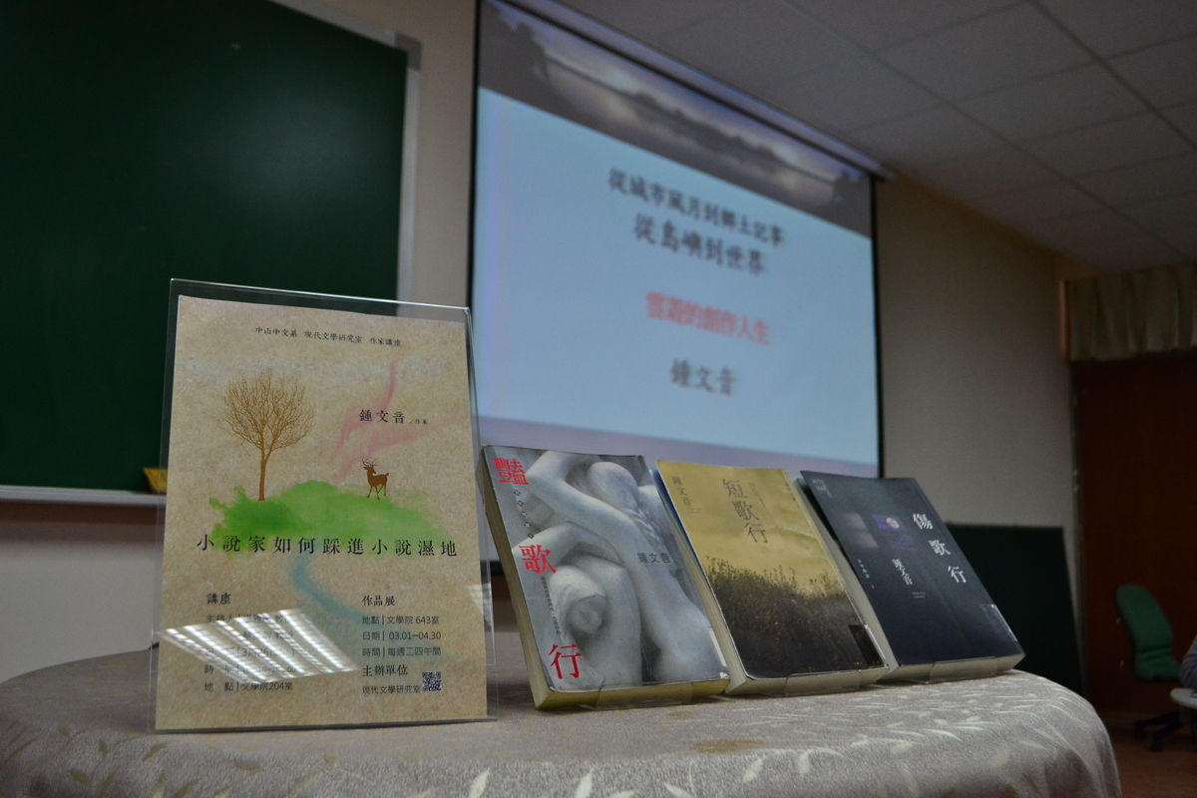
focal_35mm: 33
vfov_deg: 40.0
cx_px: 598
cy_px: 399
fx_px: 1097
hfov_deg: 57.2
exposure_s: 1/320
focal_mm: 22
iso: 800
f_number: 4.5
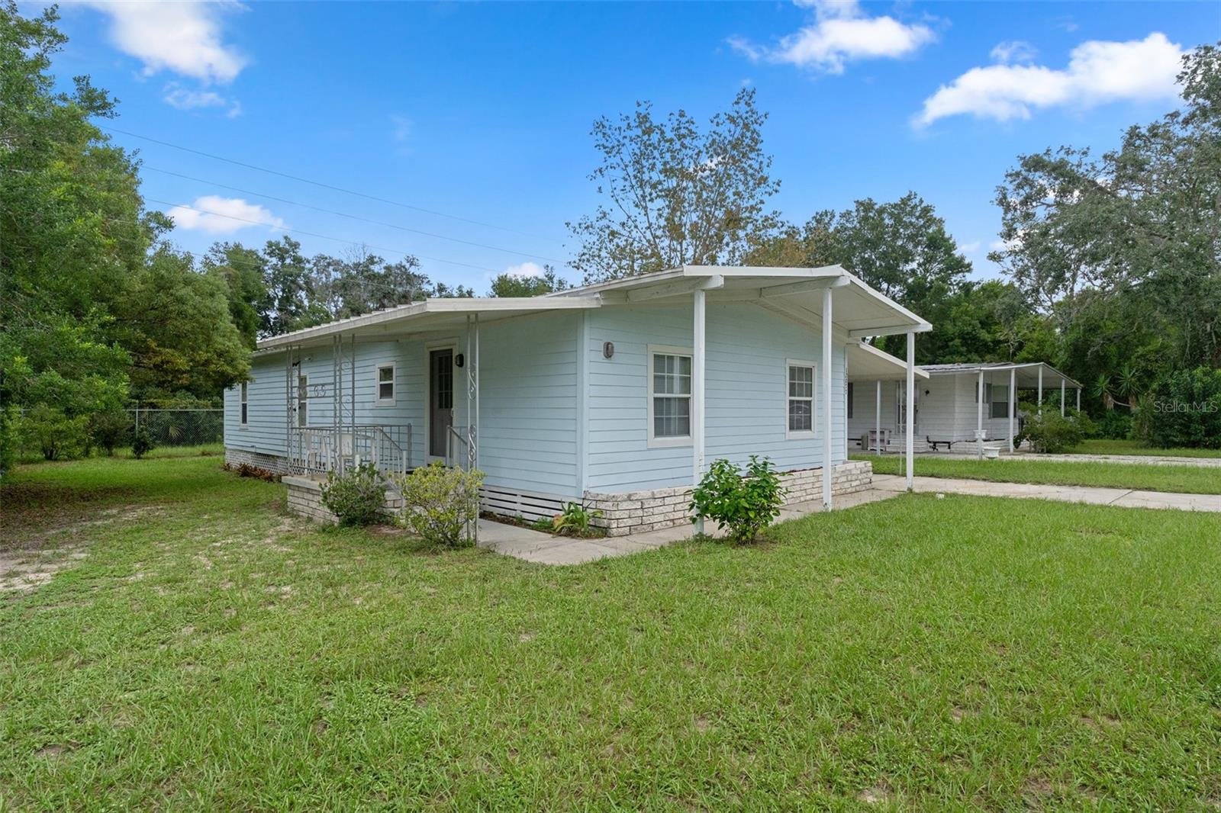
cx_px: 610
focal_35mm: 20
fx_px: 661
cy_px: 406
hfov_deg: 85.4
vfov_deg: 63.2
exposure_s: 1/400
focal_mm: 13
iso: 640
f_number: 8
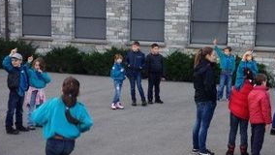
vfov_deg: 15.9
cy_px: 96
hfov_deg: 27.6
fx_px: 554
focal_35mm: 76
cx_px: 199
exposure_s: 1/120
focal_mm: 4.12
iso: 50
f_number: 2.4
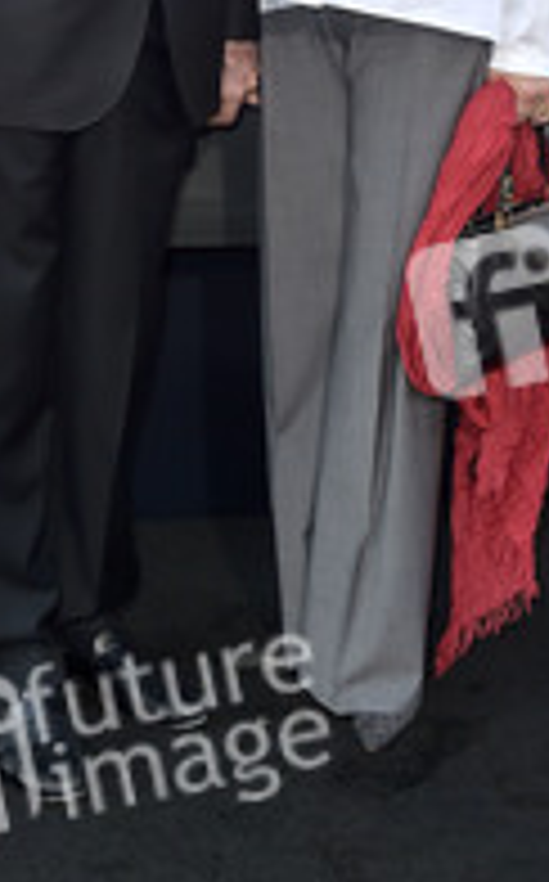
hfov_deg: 17.8
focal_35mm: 73
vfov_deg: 27.1
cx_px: 232
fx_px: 1753
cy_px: 68
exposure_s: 1/250
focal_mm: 35
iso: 250
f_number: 6.3
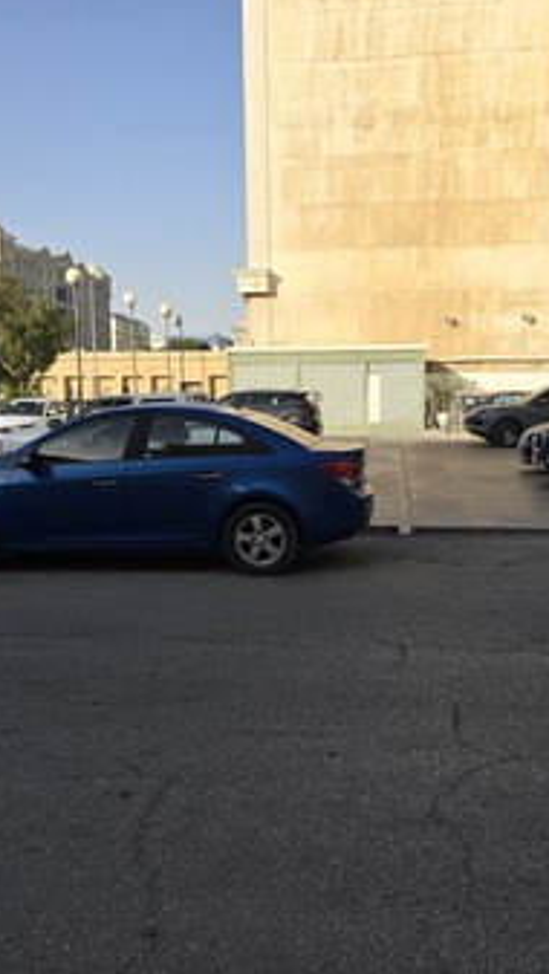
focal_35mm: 34
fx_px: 878
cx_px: 314
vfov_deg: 58.0
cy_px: 481
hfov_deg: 34.7
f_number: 1.7
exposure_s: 1/696
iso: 12
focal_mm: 6.3
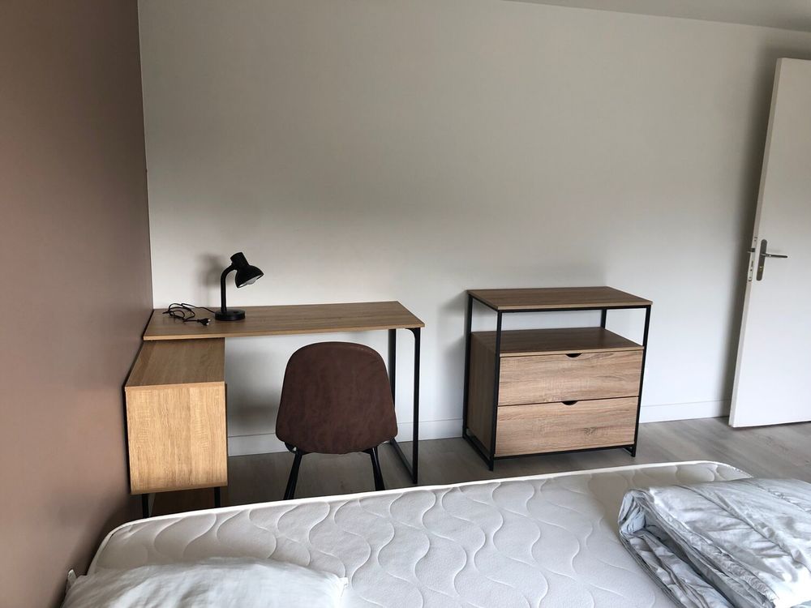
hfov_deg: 63.4
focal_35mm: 28
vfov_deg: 49.7
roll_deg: -0.8
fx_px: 656
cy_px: 304
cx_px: 406
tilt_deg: -10.6
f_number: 1.8
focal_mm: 4
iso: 25
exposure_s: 1/40
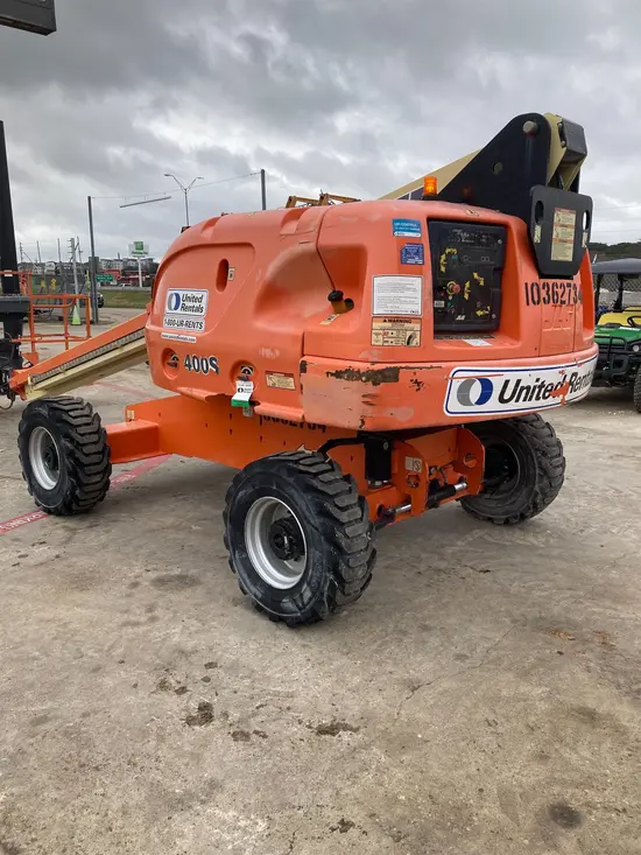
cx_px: 320
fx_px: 691
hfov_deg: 49.8
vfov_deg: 63.4
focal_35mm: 28
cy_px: 428
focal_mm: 3.99
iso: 20
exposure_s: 1/917
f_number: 1.8
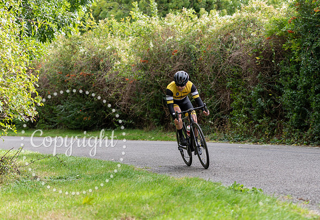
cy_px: 106
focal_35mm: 110
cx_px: 177
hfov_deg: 18.4
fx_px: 988
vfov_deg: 12.7
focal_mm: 75
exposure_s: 1/400
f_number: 3.2
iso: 160
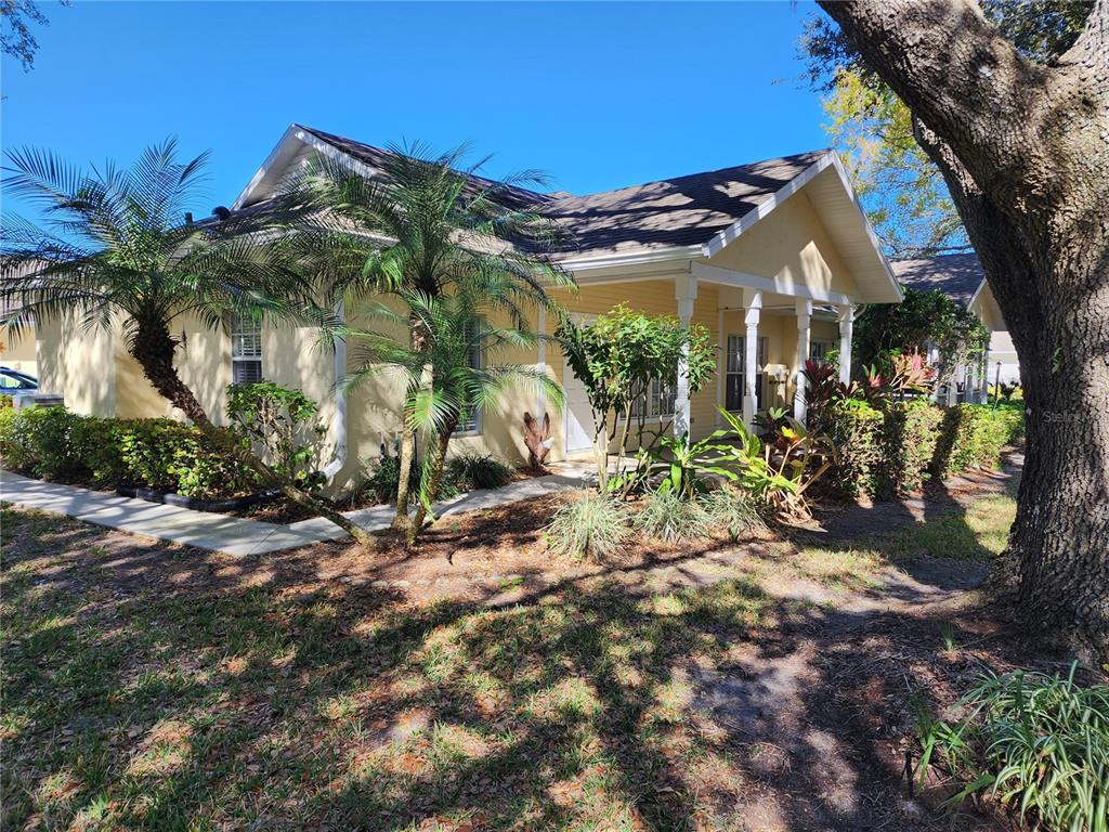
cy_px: 416
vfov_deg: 58.9
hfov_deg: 73.9
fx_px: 737
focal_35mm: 23
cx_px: 554
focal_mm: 6.4
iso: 12
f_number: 1.8
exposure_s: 1/306
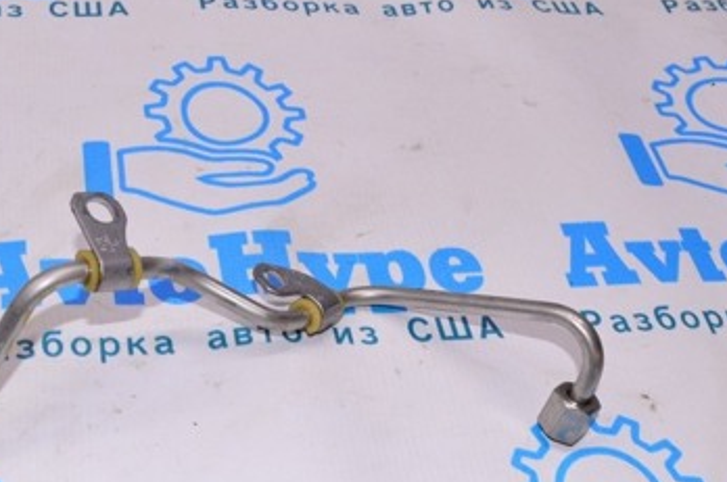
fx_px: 1168
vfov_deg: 23.1
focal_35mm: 58
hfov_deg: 34.0
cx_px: 203
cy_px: 364
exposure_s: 1/200
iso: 1600
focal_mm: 21
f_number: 8
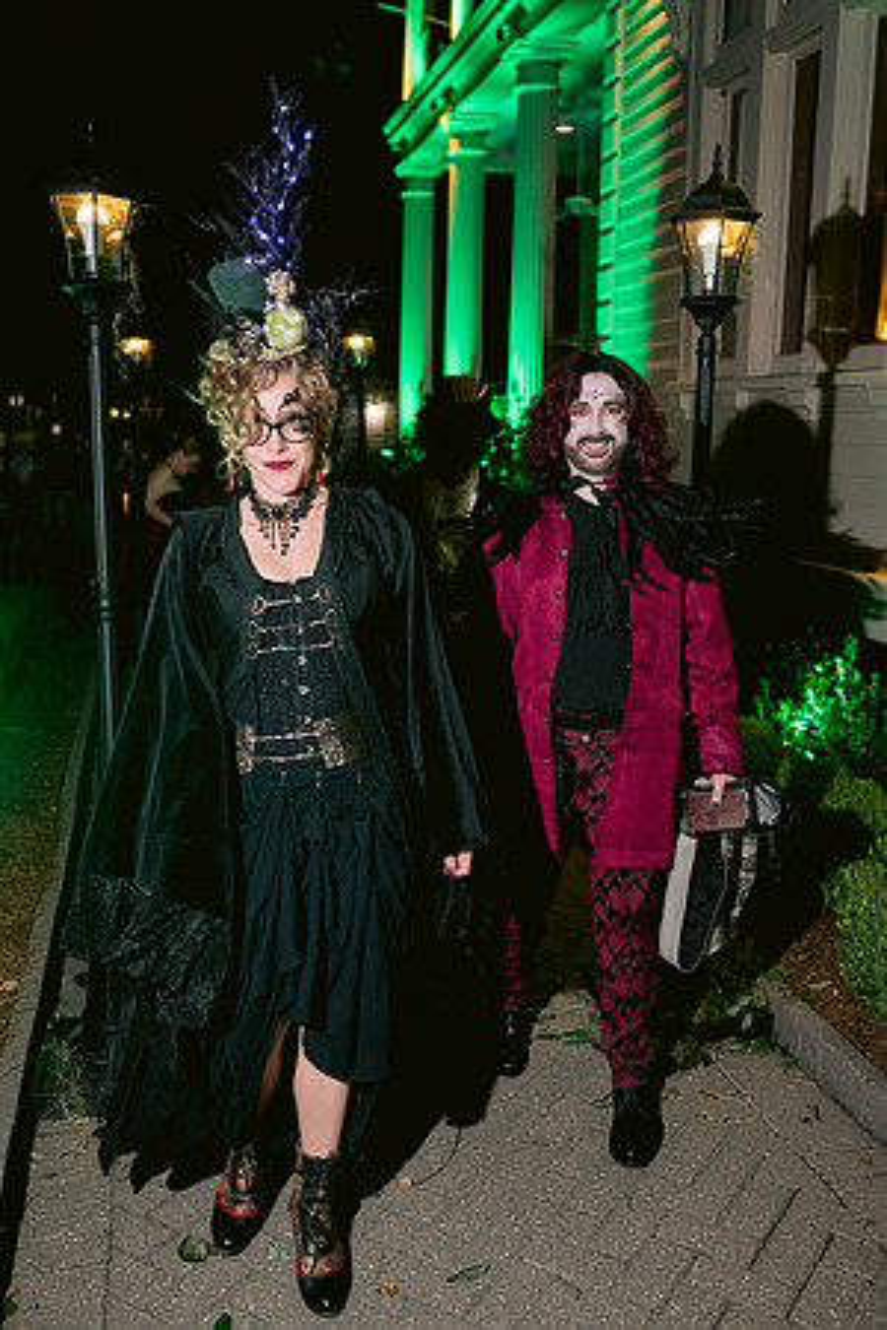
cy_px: 665
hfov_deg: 37.9
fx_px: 1293
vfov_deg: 54.4
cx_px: 444
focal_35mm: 35
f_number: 3.2
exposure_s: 1/160
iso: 1250
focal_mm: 35
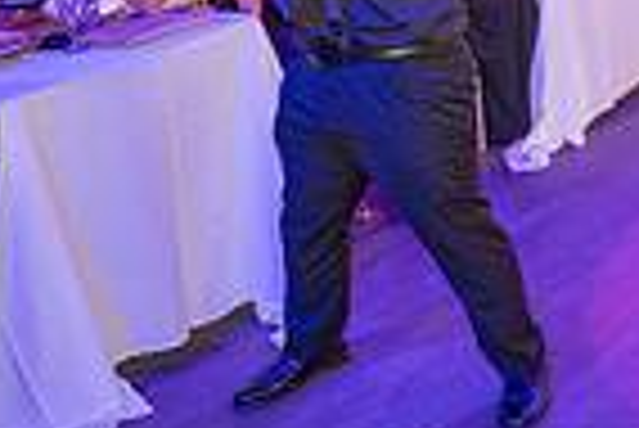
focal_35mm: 98
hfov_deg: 16.9
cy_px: -38
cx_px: 1179
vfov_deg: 13.7
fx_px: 1741
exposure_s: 1/125
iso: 1000
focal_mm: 24
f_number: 3.5
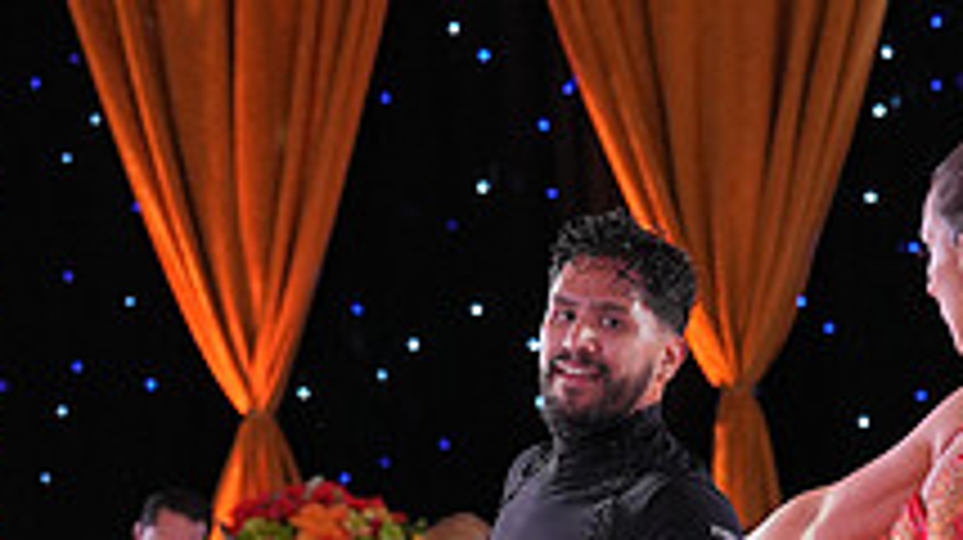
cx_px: 731
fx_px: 5792
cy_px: 873
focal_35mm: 227
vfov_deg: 5.3
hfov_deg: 9.5
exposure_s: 1/400
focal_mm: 80
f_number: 4
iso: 1600
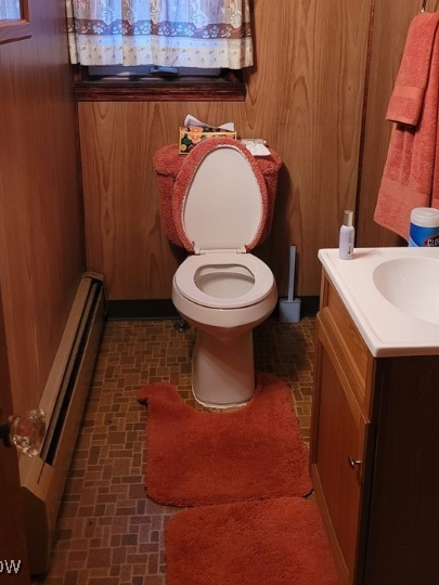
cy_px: 173
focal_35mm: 37
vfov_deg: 48.9
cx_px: 227
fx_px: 626
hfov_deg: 38.7
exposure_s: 1/40
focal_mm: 5.4
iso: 400
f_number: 1.8
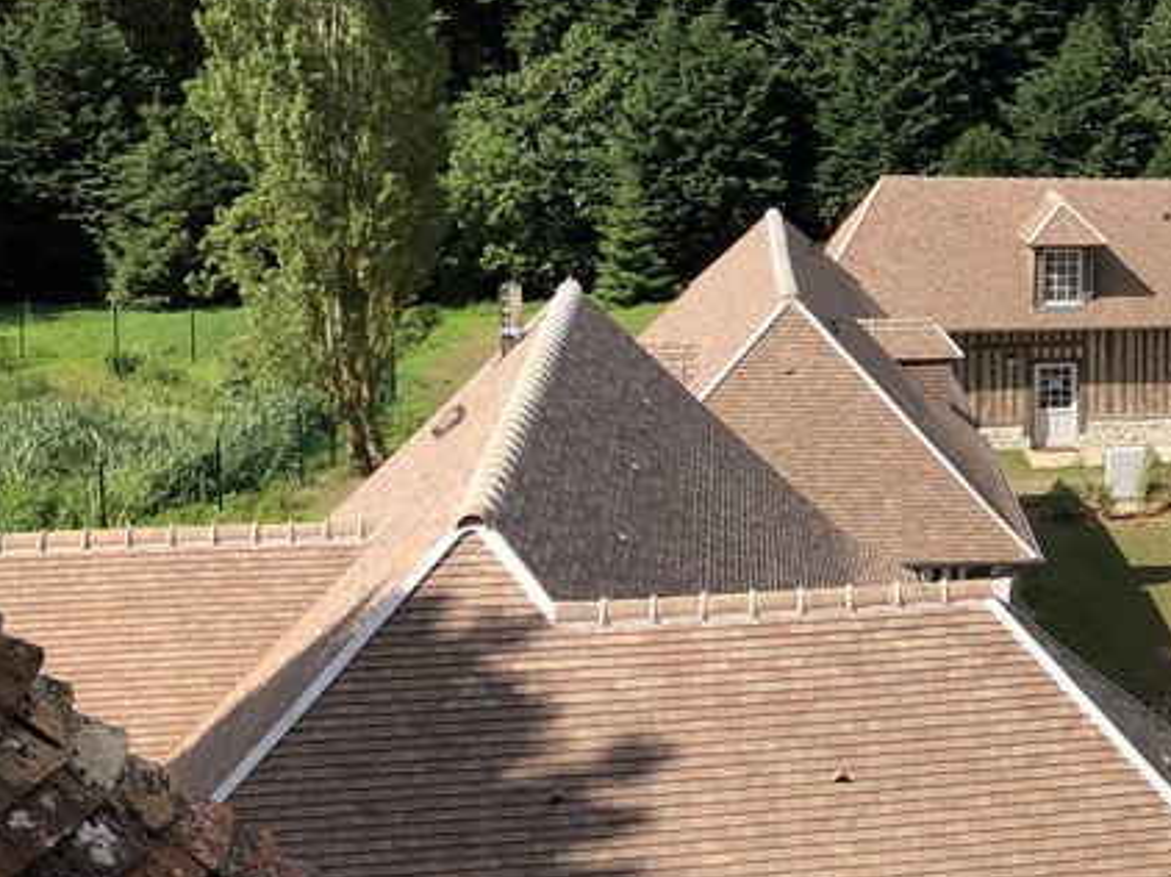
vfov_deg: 21.5
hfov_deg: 26.1
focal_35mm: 68
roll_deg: -1.0
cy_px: 291
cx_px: 1324
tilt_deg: -10.2
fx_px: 2299
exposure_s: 1/1656
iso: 20
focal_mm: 3.99
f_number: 1.8
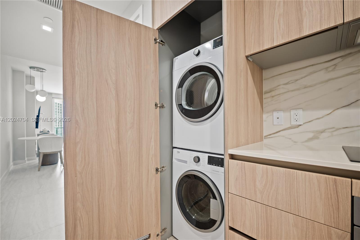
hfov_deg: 104.2
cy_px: 120
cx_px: 180
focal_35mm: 14
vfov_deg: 81.2
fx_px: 140
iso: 400
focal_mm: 14
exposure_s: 1/13
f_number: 2.8
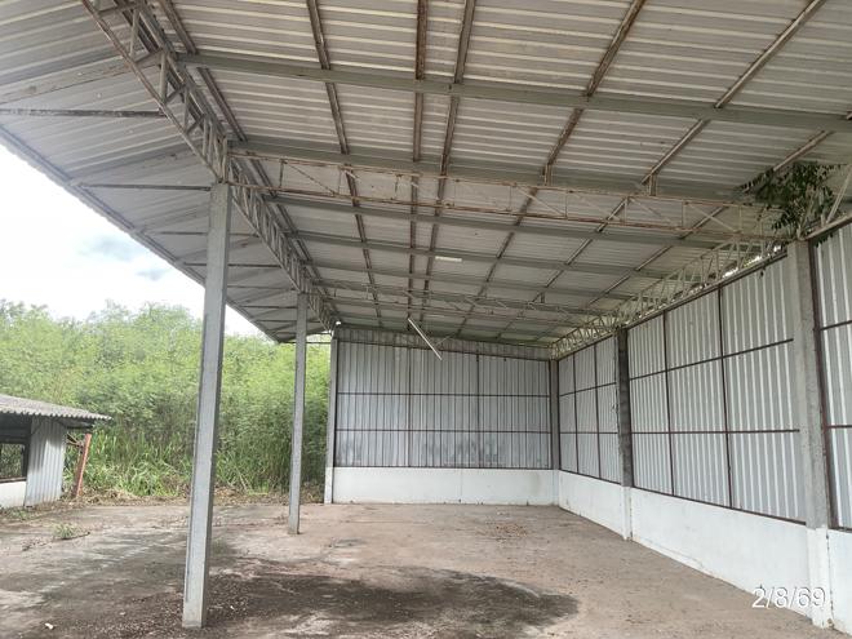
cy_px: 320
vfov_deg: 48.2
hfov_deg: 61.7
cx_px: 426
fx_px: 714
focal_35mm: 29
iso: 16
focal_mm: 3
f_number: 1.8
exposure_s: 1/138
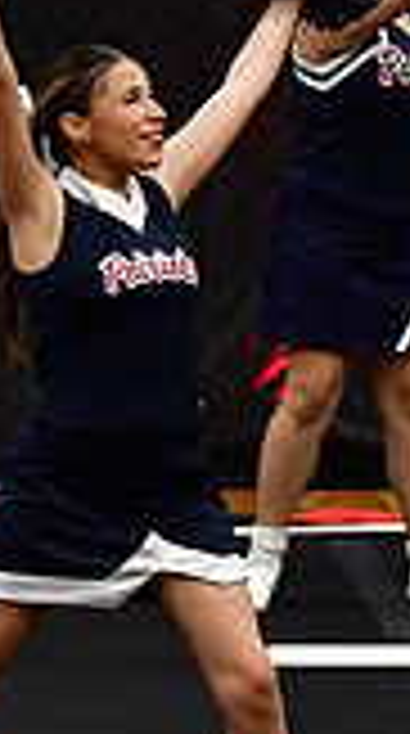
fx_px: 10322
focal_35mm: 531
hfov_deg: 2.3
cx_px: 1253
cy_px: 268
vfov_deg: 4.1
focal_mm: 95
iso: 4000
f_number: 4
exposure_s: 1/500
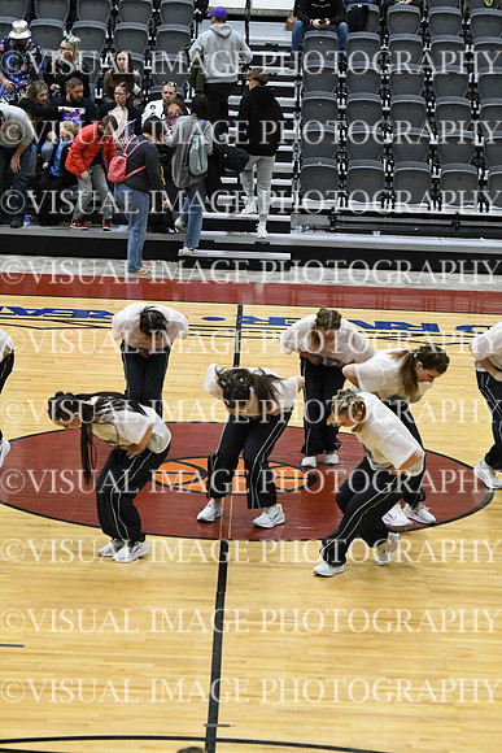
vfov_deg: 16.6
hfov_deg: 11.2
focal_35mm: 123
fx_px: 2571
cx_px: 251
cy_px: 376
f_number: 4
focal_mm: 82
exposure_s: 1/250
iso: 3200
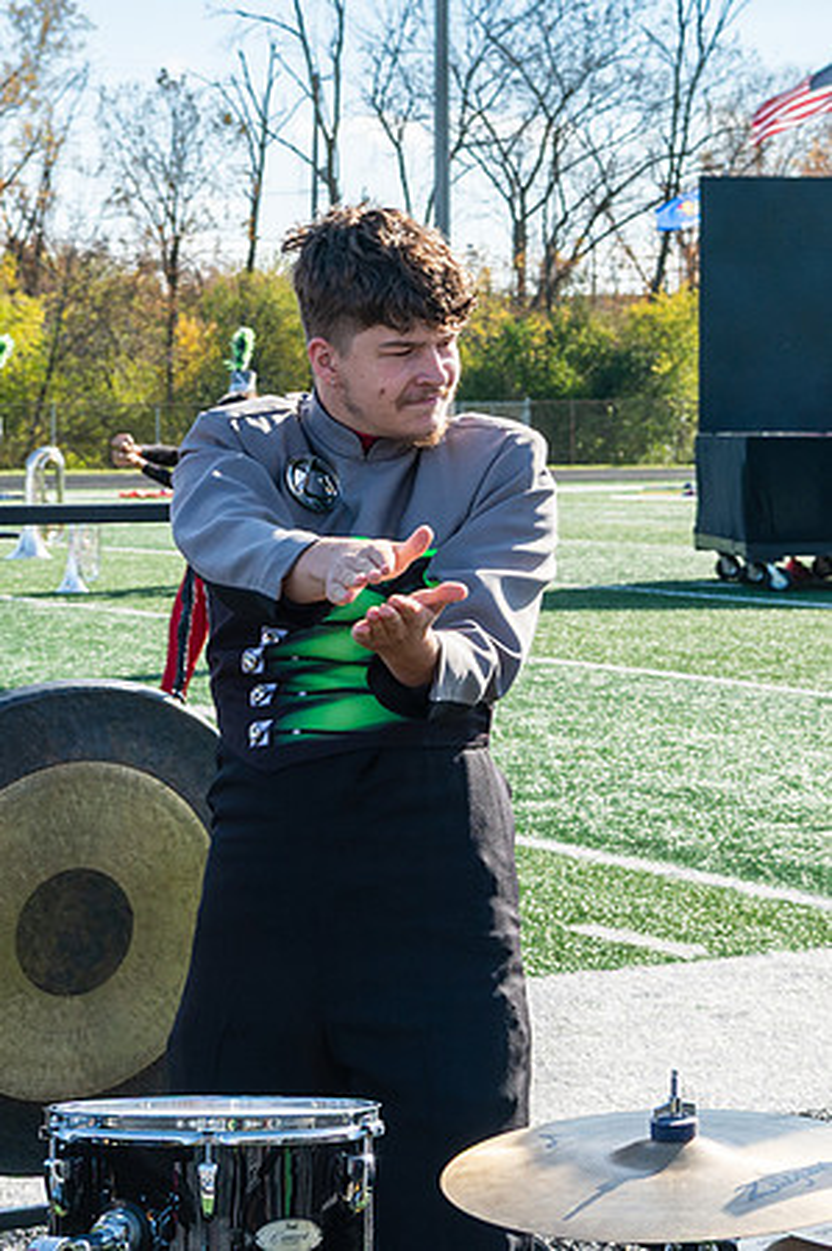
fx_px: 3535
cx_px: 513
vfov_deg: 20.1
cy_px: 501
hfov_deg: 13.4
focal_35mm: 102
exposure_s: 1/640
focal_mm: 56
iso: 400
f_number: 9
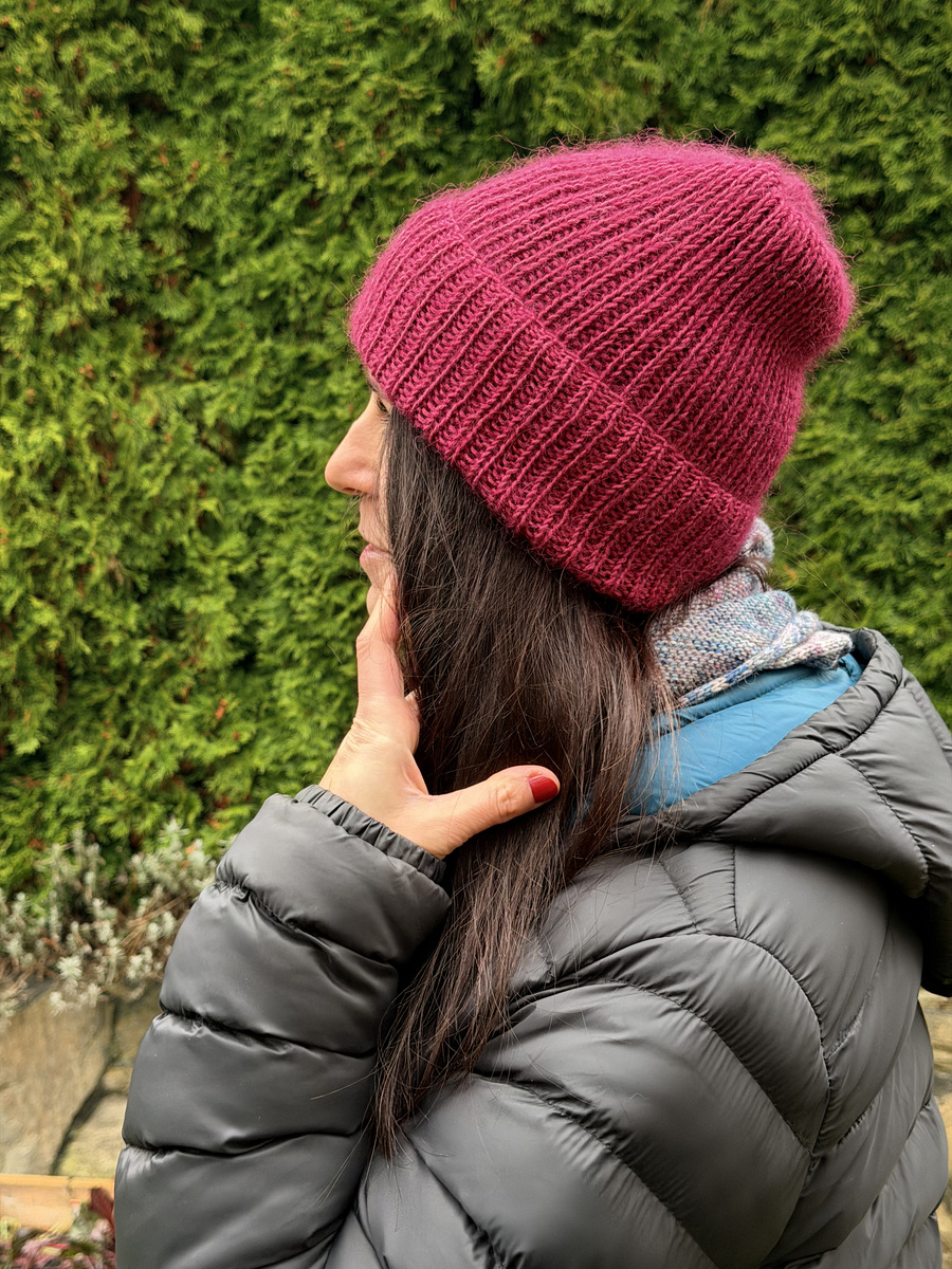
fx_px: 1760
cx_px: 476
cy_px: 634
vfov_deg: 39.7
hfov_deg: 30.3
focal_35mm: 48
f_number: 1.78
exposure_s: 1/70
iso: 125
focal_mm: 6.76
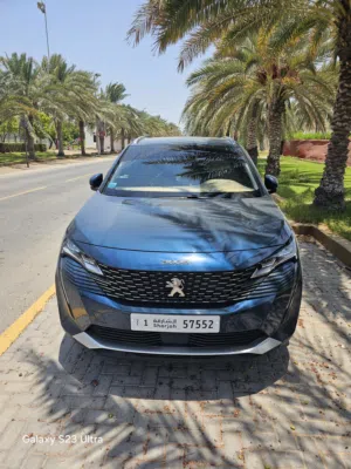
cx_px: 176
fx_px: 311
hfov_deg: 58.9
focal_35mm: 23
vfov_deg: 73.9
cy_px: 234
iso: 10
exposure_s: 1/633
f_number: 1.7
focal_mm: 6.3
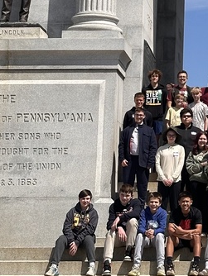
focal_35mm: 147
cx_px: 264
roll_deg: -0.7
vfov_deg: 12.9
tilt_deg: +17.1
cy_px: -101
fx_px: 1176
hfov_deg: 9.9
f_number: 1.78
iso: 64
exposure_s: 1/5556
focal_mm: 6.86
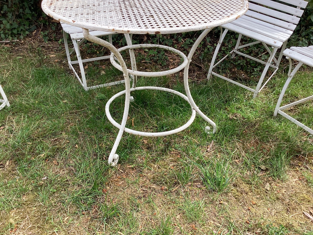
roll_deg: -0.2
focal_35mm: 31
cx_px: 156
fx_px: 280
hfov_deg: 58.4
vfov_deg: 45.4
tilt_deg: -37.0
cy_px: 118
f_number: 2.4
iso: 25
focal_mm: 3.3
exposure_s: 1/120
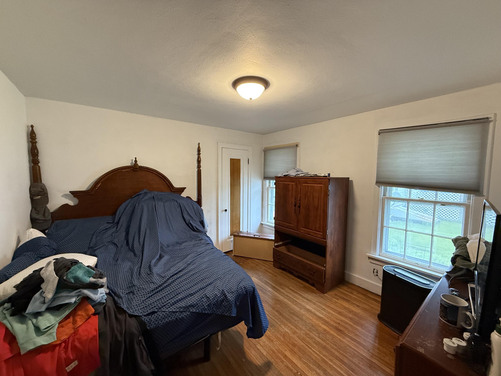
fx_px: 203
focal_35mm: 14
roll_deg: -0.9
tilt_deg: -3.3
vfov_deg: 85.7
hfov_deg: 102.1
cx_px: 250
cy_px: 188
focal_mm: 2.22
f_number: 2.2
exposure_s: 1/60
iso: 500
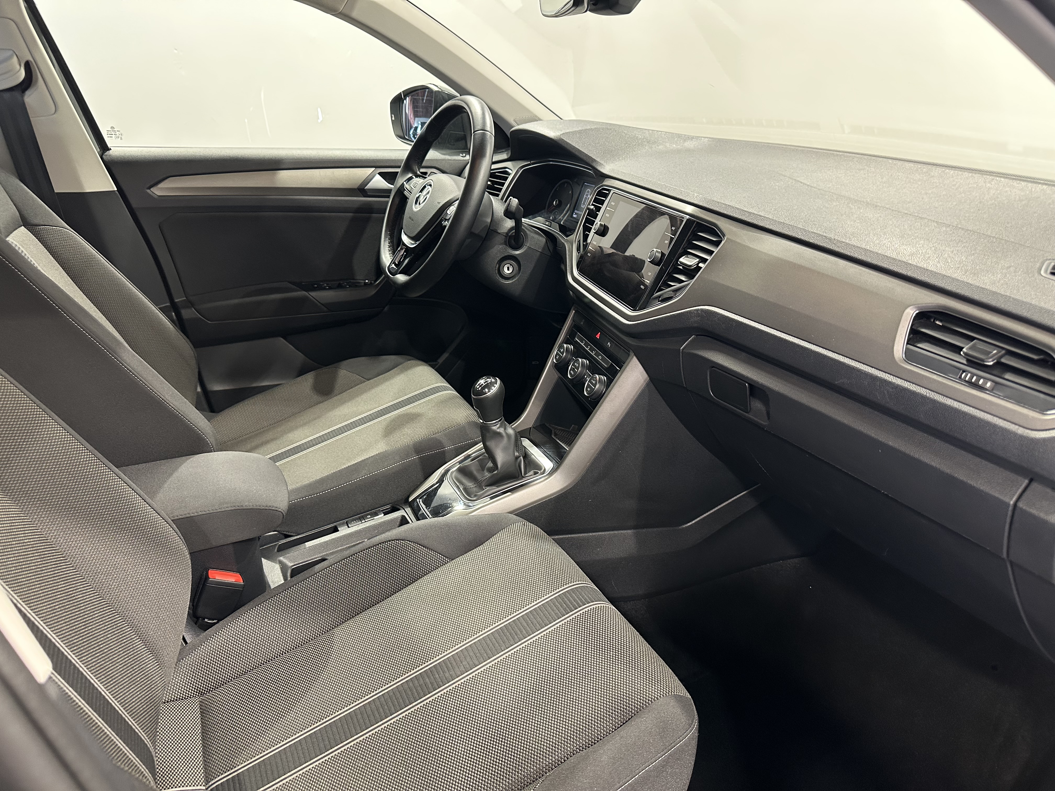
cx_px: 528
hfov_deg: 71.6
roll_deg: +0.3
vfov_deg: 56.8
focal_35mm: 24
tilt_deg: -24.1
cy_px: 396
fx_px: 731
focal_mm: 6.86
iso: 250
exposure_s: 1/50
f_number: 1.78
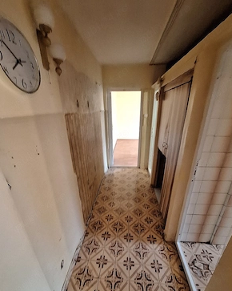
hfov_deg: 87.9
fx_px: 120
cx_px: 118
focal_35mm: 14
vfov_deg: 100.5
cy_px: 159
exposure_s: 1/24
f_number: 2.2
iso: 250
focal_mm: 1.74
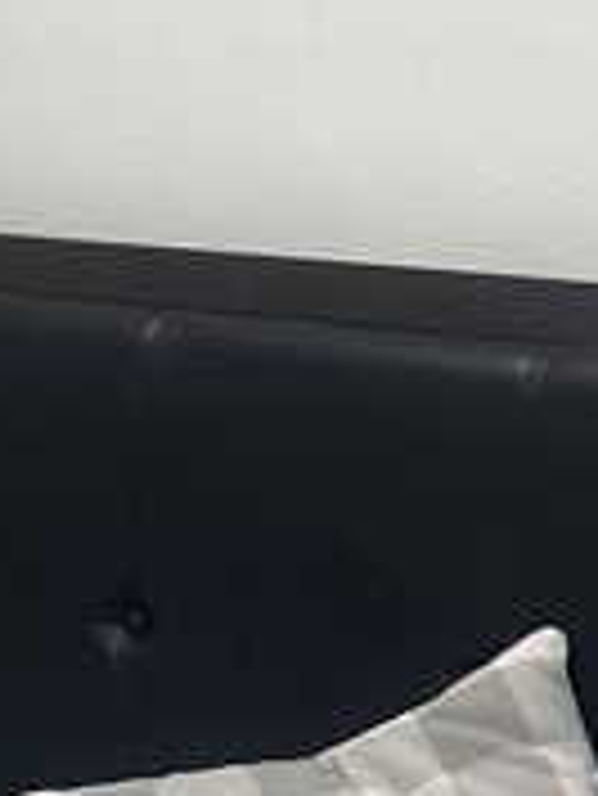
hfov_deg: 9.6
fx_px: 3451
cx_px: -315
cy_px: 886
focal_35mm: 150
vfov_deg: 12.9
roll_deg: -4.8
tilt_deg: -10.6
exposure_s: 1/120
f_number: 1.5
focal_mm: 5.7
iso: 125
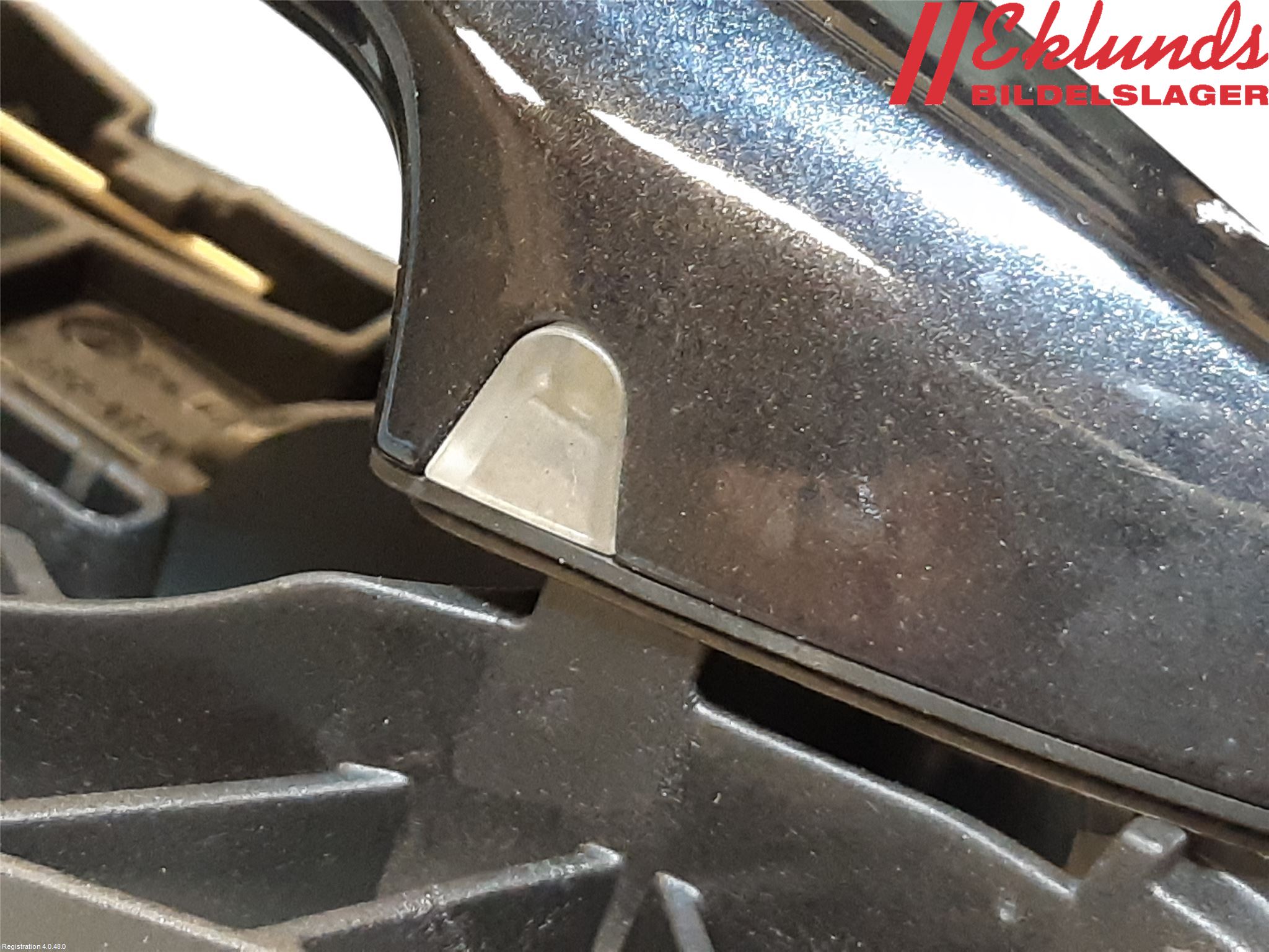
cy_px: 476
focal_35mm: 26
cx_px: 634
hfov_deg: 67.3
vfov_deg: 53.1
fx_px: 953
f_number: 1.7
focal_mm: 3.93
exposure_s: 1/50
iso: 320
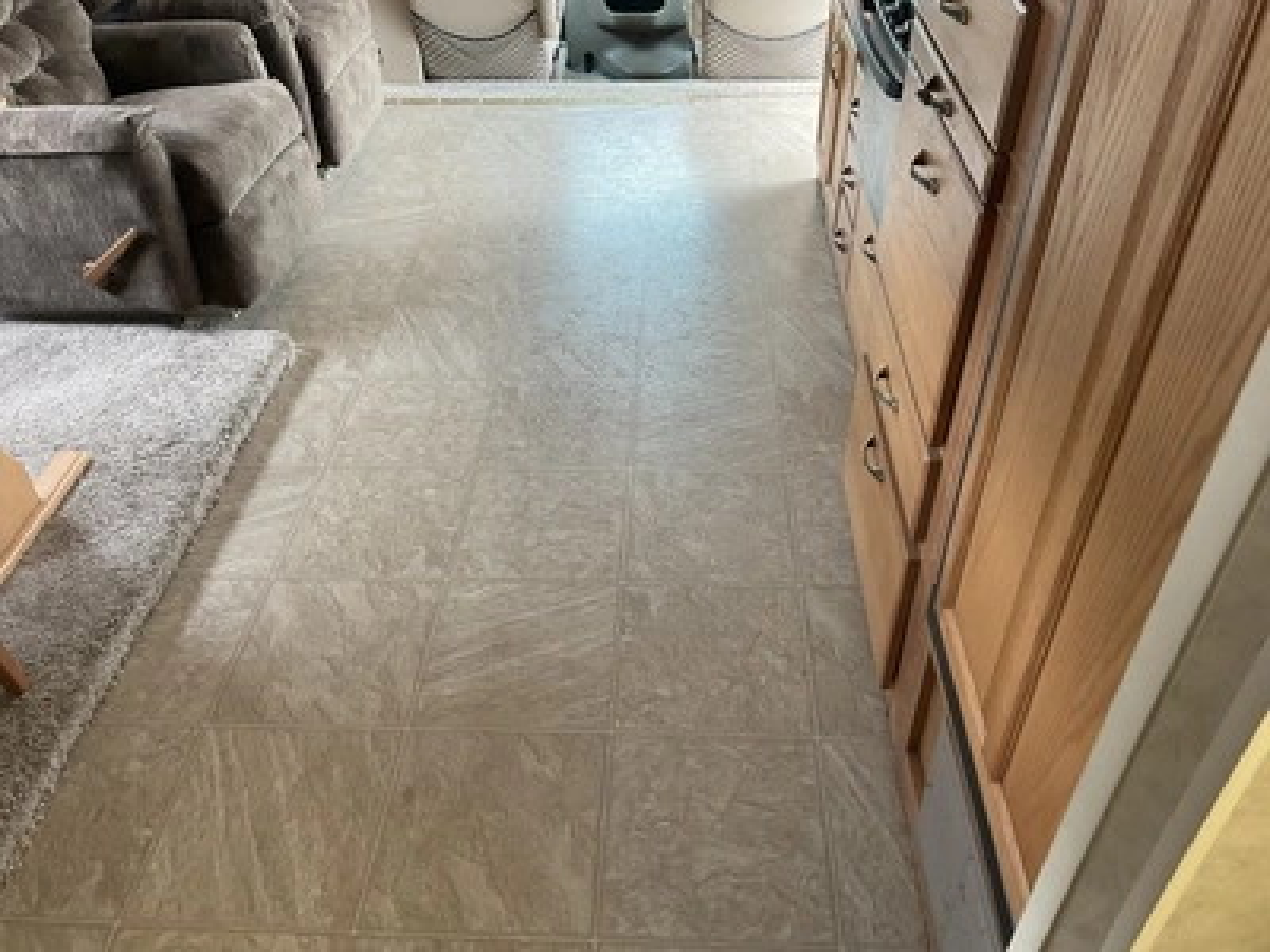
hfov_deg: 61.7
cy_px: 476
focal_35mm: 29
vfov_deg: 48.2
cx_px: 635
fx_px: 1064
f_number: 1.8
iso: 80
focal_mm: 3
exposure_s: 1/60
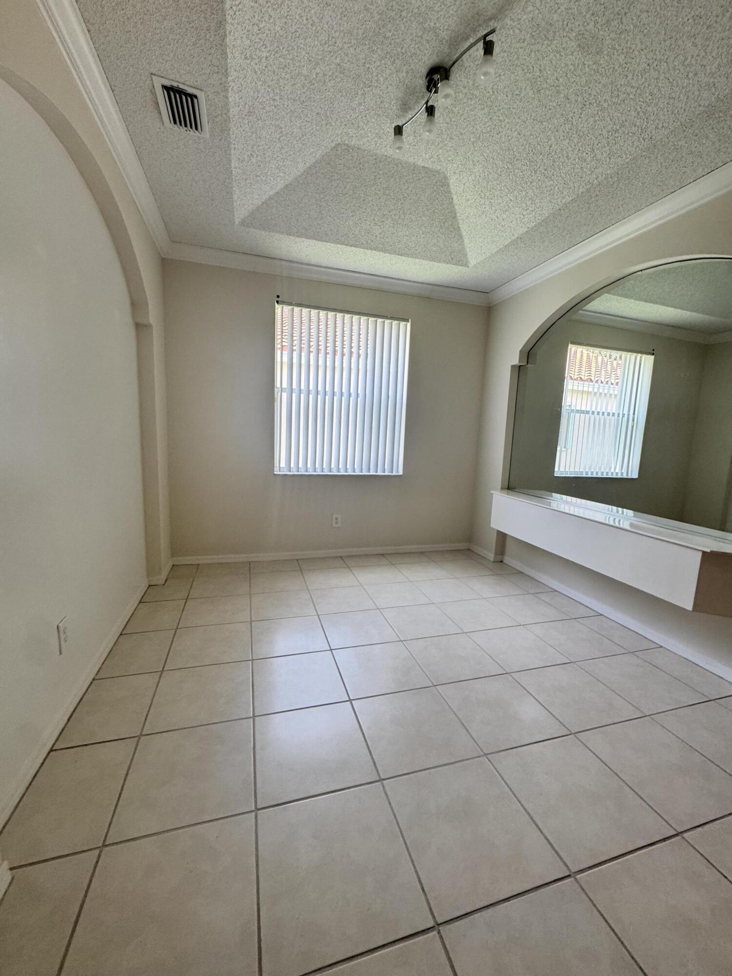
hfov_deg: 85.7
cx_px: 366
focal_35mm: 14
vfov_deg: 102.1
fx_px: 395
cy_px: 488
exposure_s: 1/120
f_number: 2.2
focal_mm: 2.22
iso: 200
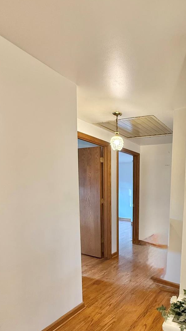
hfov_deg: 48.5
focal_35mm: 22
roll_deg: -1.6
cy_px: 215
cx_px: 150
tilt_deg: -7.7
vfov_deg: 79.1
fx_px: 193
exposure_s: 1/60
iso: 320
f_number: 2.2
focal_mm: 2.22
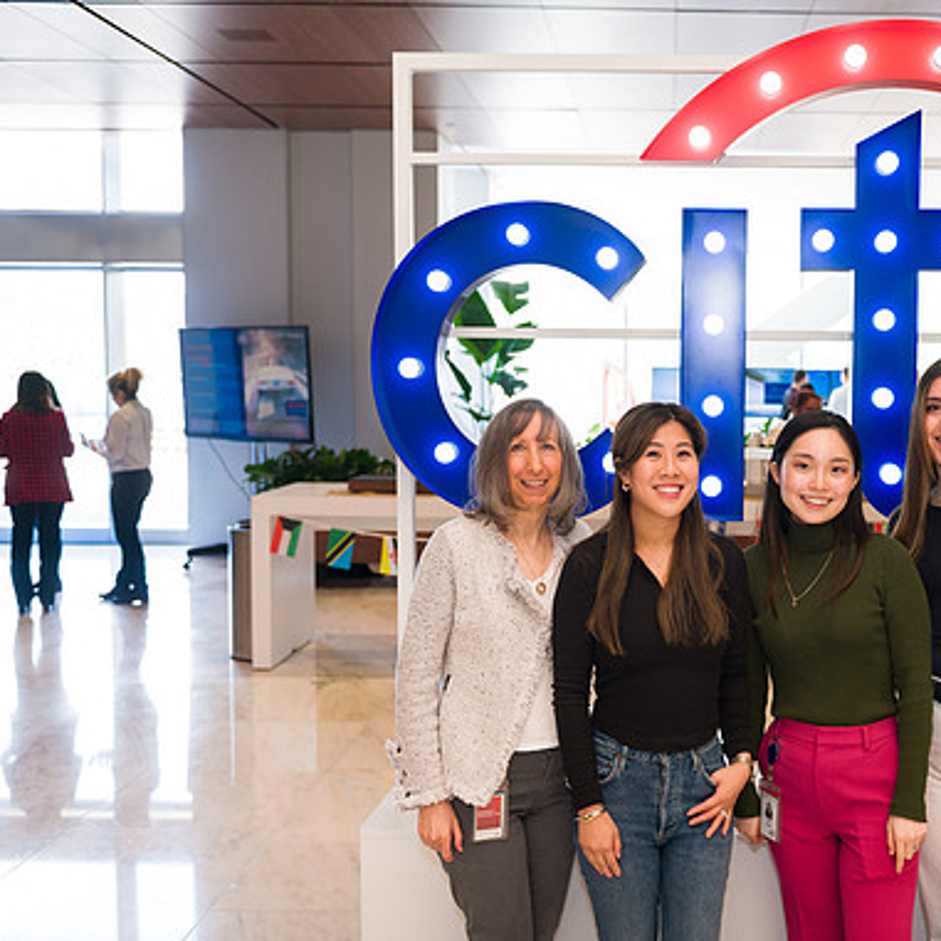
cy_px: 474
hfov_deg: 37.4
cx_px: 706
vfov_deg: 38.3
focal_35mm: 44
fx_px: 1353
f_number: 4
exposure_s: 1/200
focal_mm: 34
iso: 500
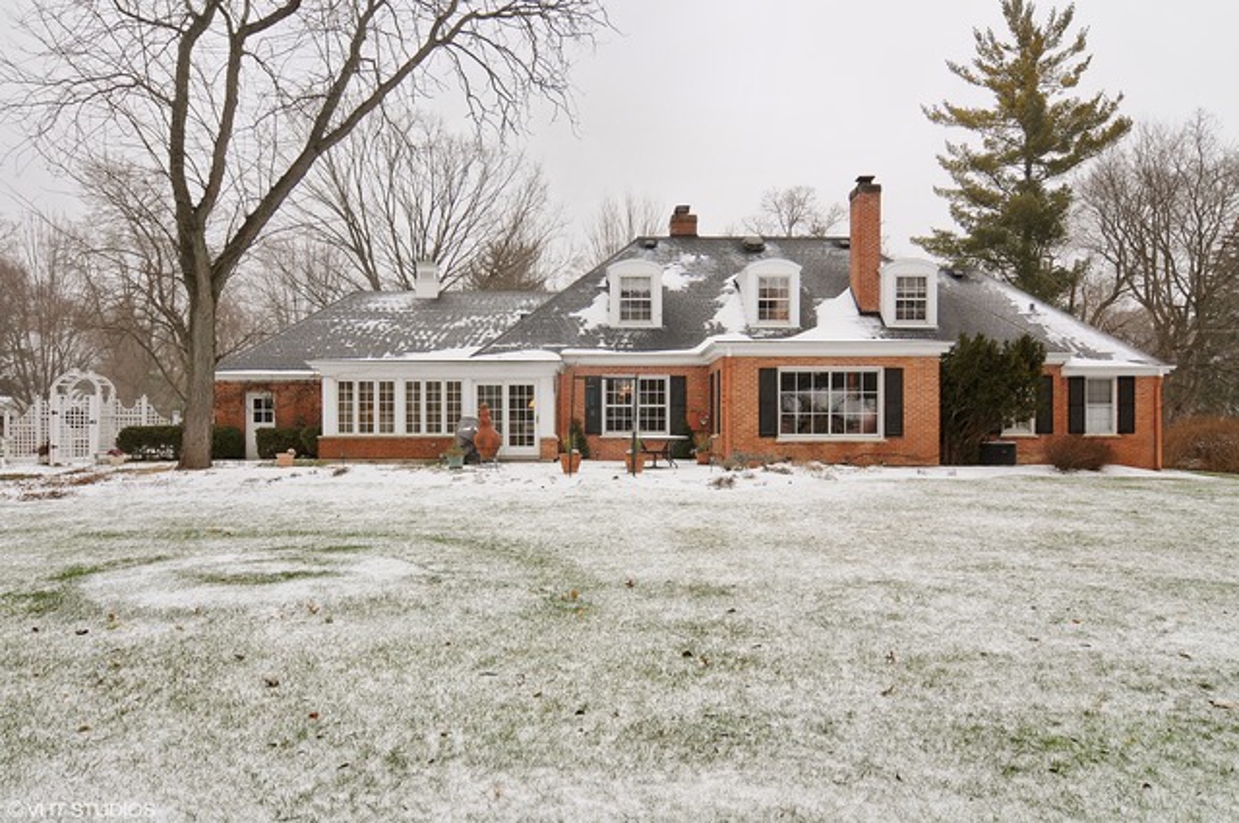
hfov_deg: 70.5
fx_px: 877
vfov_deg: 50.3
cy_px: 412
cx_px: 620
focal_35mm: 26
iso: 200
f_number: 8
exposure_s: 1/40
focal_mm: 17
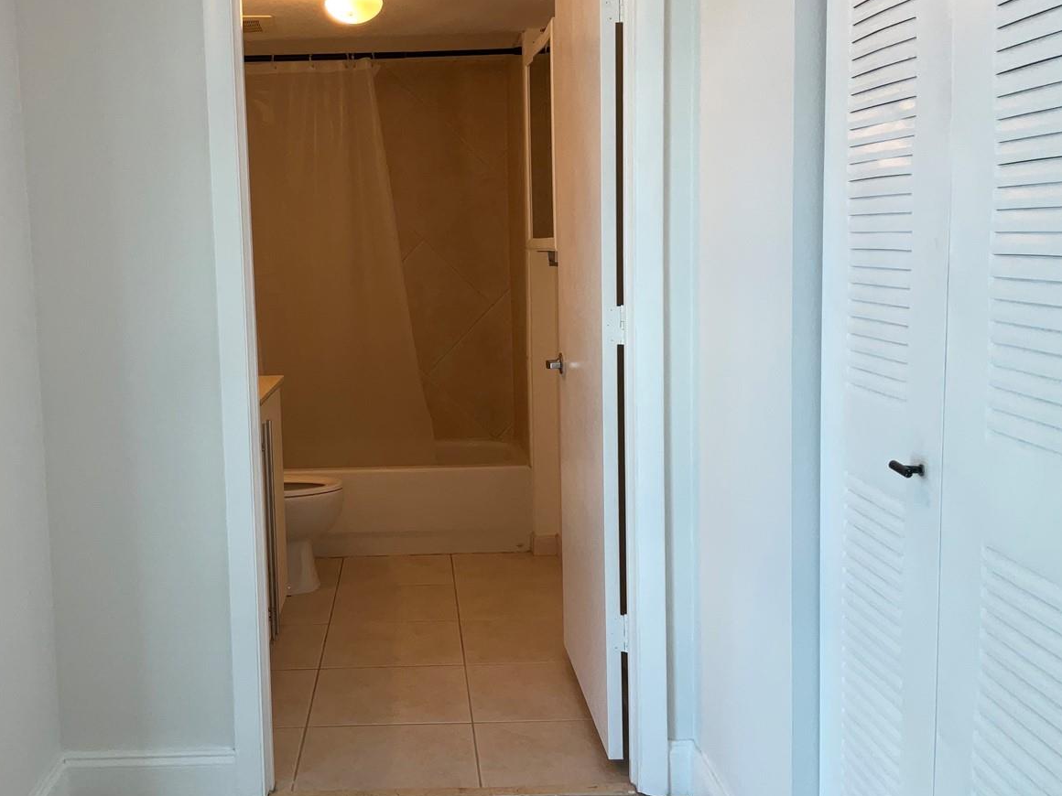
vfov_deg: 36.0
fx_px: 1227
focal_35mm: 40
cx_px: 416
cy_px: 384
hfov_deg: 46.5
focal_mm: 3
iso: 25
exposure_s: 1/120
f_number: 1.8
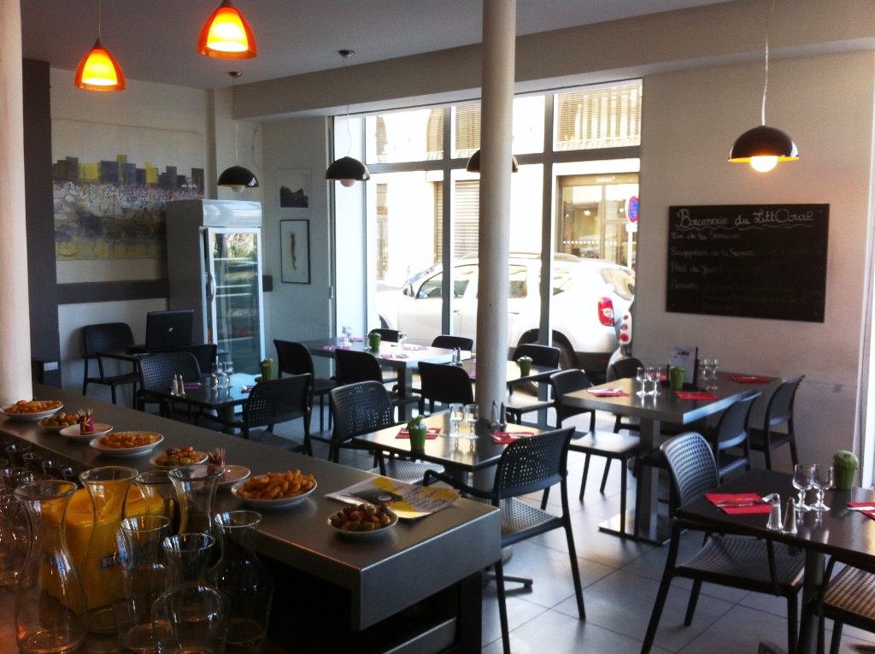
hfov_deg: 52.7
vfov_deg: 40.6
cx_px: 438
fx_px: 883
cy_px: 327
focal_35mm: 35
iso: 100
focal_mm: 3.85
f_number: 2.8
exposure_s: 1/60
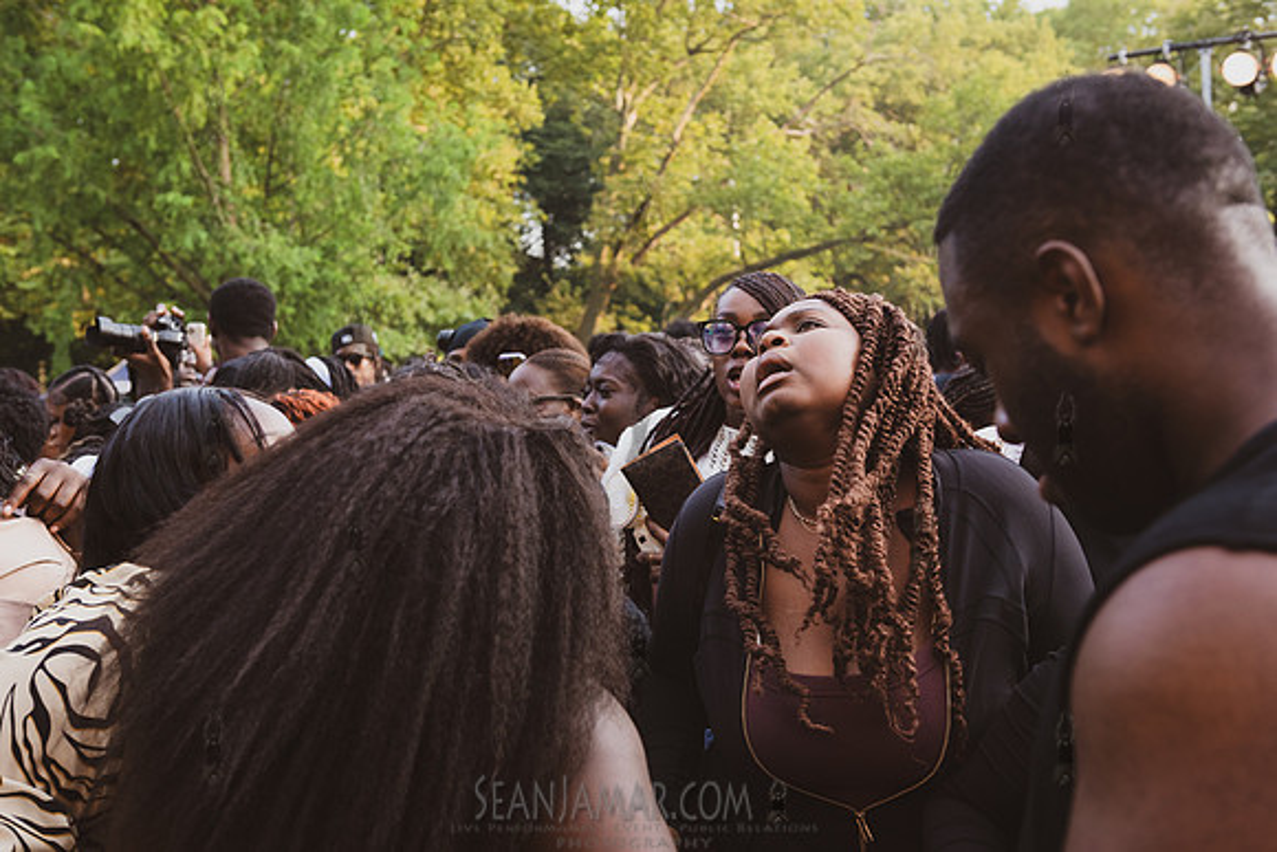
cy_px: 426
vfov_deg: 30.5
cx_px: 638
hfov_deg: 44.5
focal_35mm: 44
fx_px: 1561
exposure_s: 1/400
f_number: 4.5
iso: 1000
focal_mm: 44
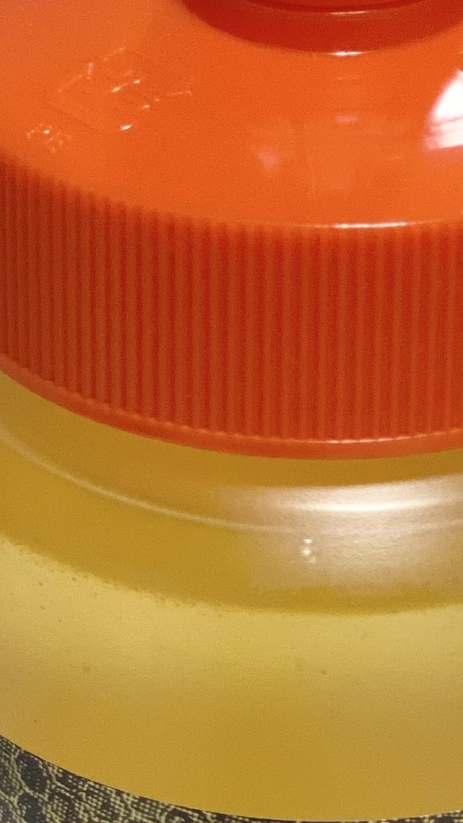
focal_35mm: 180
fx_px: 3928
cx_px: 307
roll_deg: -1.3
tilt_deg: -35.6
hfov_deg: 6.7
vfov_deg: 11.9
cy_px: 654
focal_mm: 6
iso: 100
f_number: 2
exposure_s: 1/100
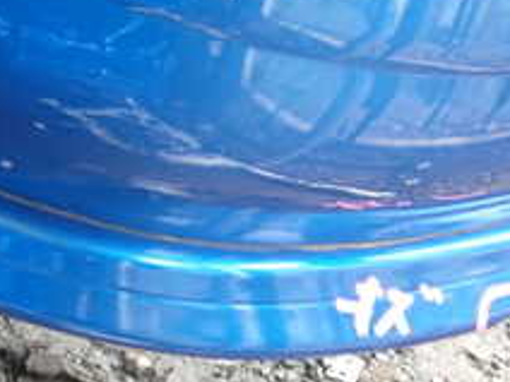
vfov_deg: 16.8
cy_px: -34
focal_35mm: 85
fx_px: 1252
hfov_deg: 22.5
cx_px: 58
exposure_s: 1/30
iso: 320
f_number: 2.3
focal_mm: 5.4
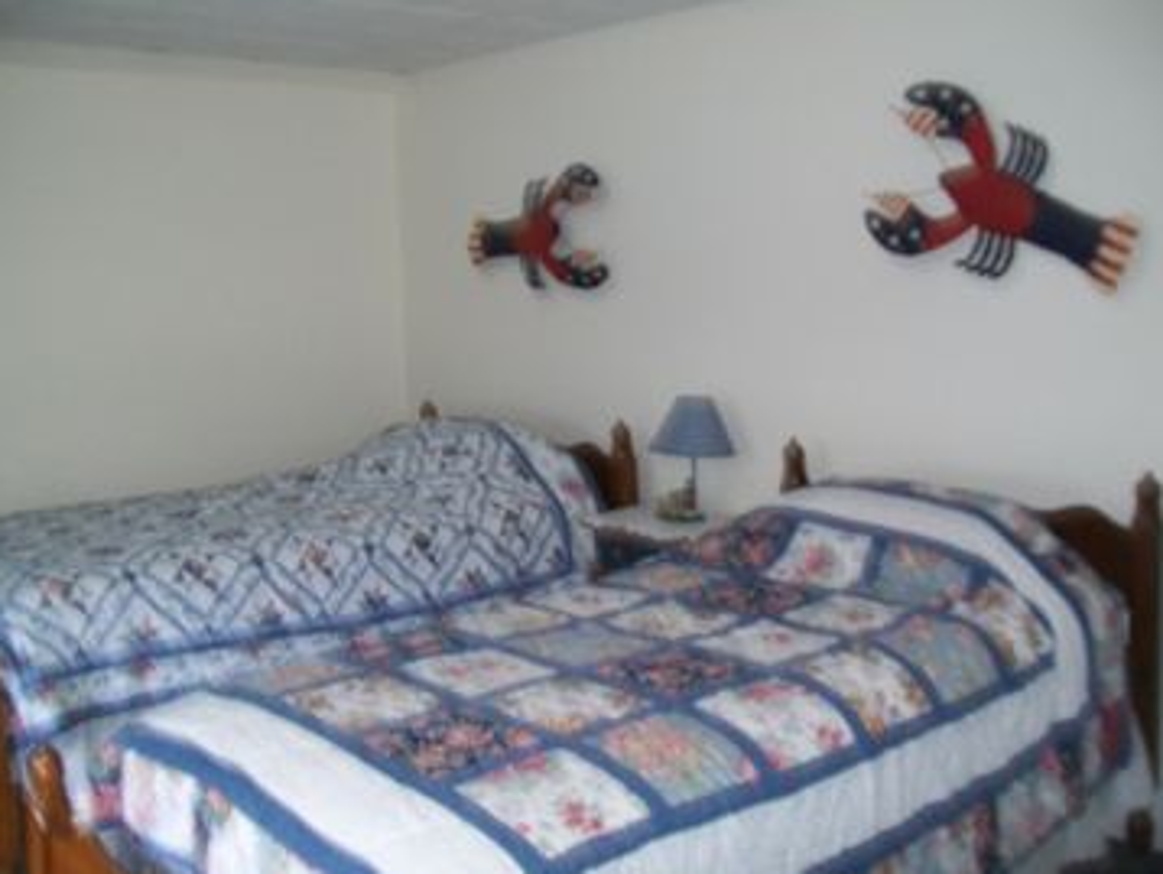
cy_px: 439
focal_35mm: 37
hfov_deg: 50.1
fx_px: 1244
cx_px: 572
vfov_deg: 38.7
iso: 160
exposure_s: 1/60
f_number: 2.7
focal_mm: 6
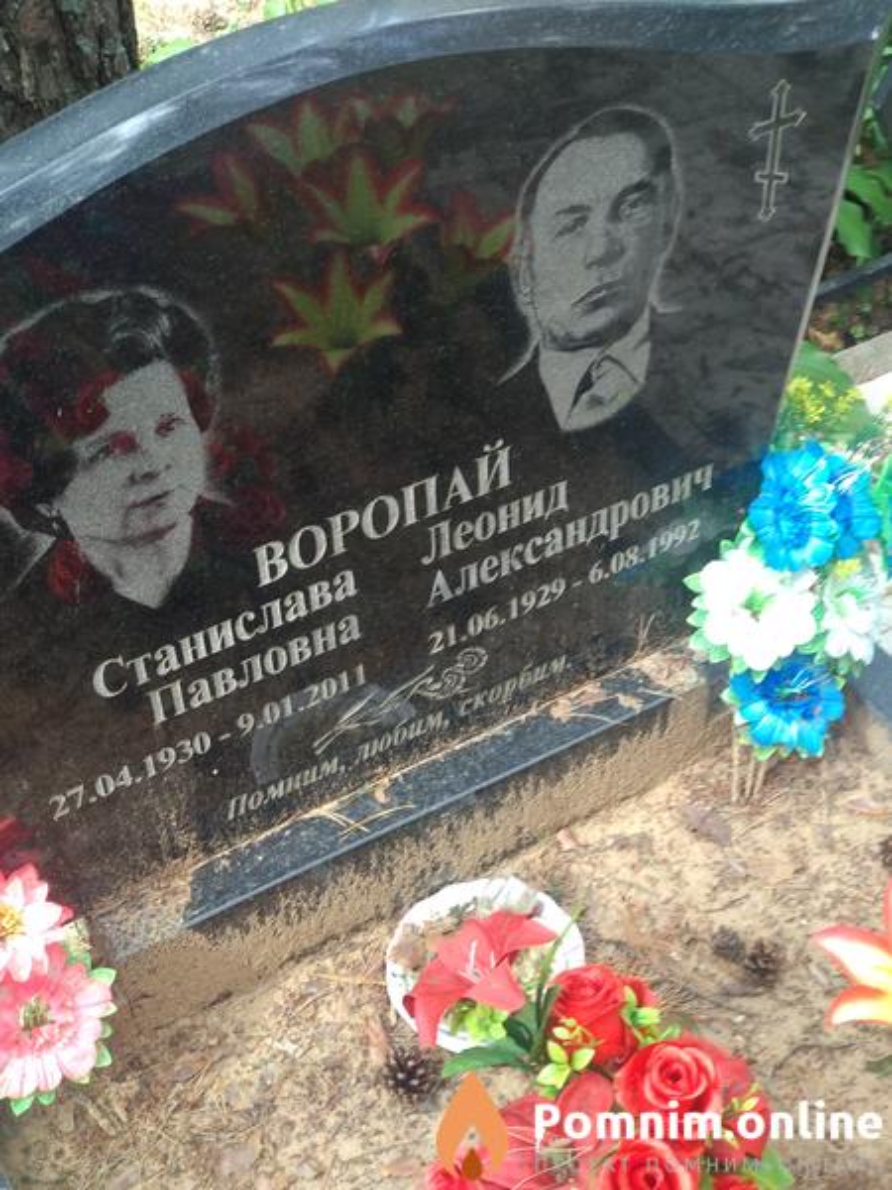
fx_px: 1787
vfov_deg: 36.8
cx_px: 446
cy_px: 595
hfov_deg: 28.0
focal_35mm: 52
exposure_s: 1/60
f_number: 2.6
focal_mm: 5.99
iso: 200
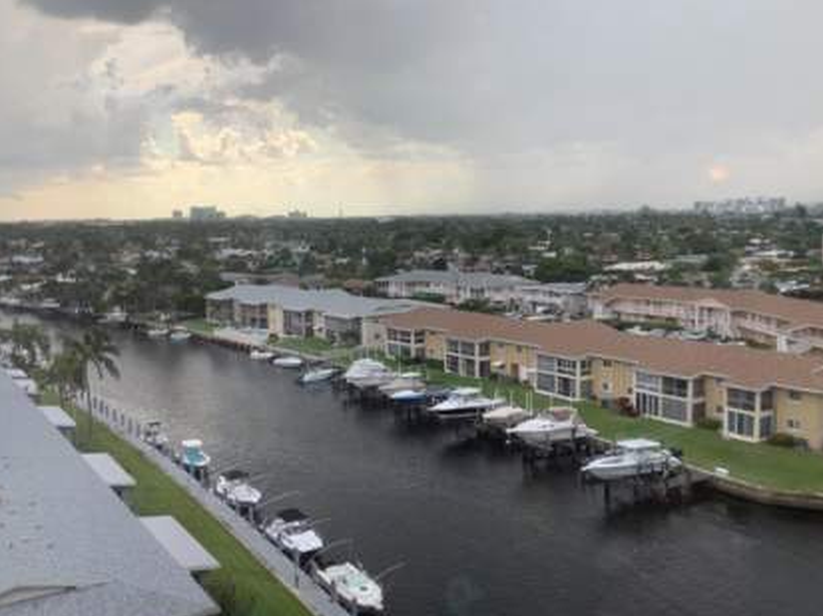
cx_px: 426
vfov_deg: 39.6
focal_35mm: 36
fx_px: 855
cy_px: 320
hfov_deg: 51.4
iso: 25
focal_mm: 3.3
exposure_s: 1/120
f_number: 2.4
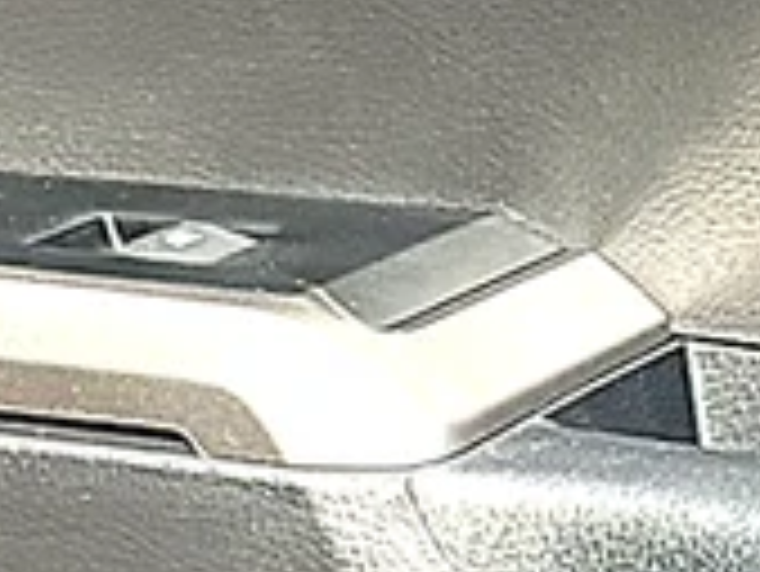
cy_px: 300
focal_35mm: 157
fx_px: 3449
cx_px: 895
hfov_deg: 12.3
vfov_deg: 9.5
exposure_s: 1/664
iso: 80
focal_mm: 6.86
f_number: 1.78
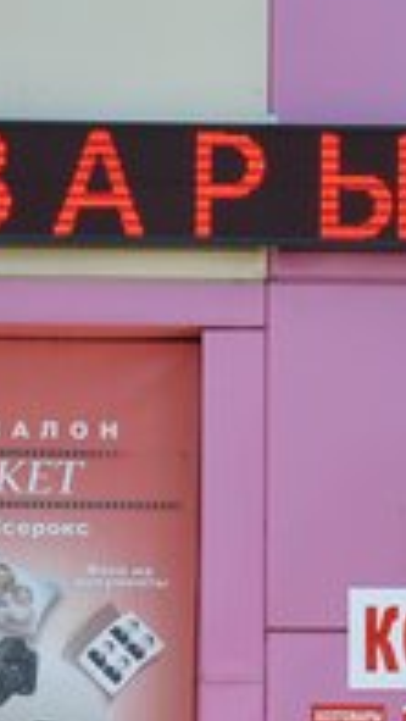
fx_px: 4265
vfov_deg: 9.6
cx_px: 322
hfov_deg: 5.4
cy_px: 584
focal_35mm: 223
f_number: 7.1
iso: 200
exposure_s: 1/250
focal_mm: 35
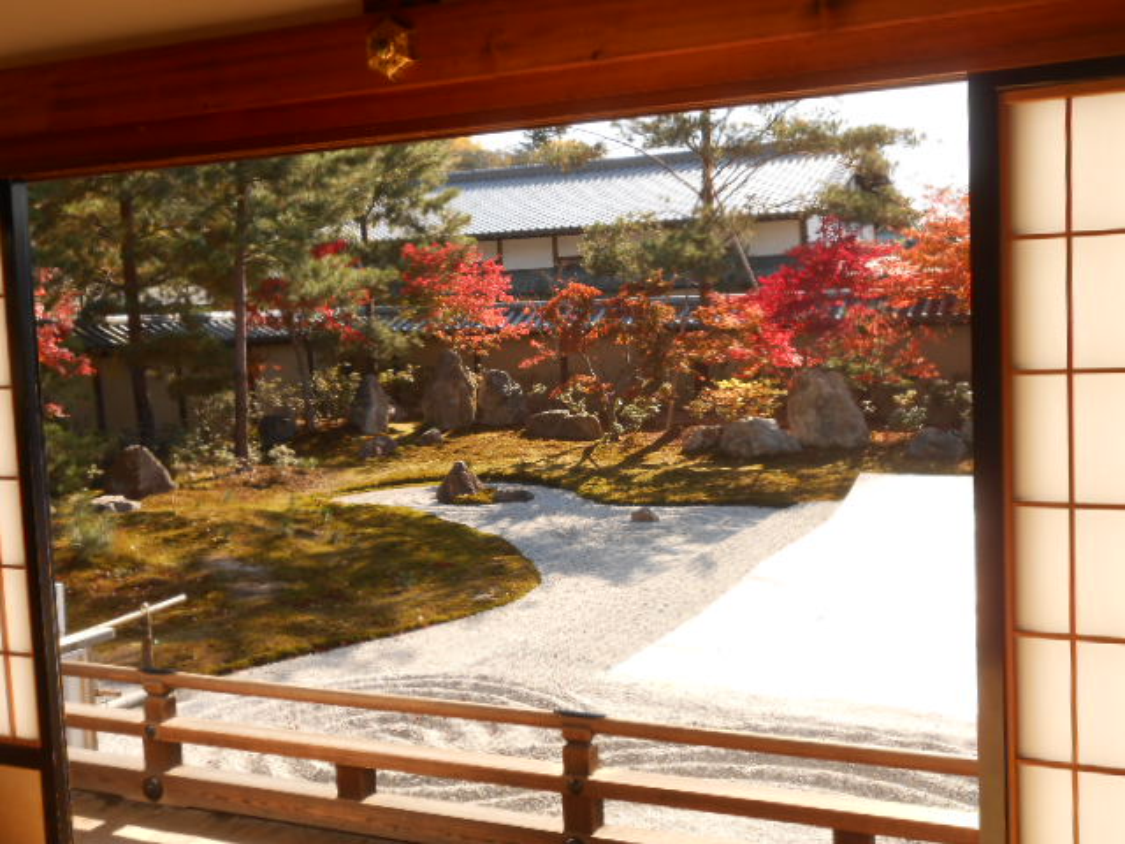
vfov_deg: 37.7
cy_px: 422
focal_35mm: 38
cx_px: 562
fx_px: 1235
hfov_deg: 49.0
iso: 80
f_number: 4.2
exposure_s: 1/200
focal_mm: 6.8
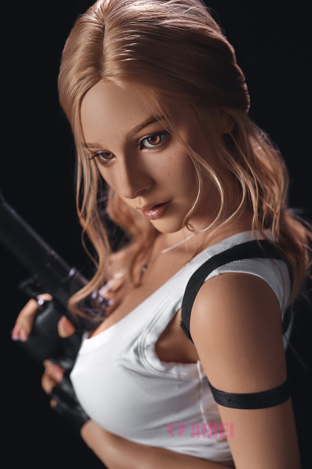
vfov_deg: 39.6
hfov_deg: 27.0
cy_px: 234
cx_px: 156
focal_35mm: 50
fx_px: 650
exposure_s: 1/160
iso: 100
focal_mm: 50
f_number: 2.2
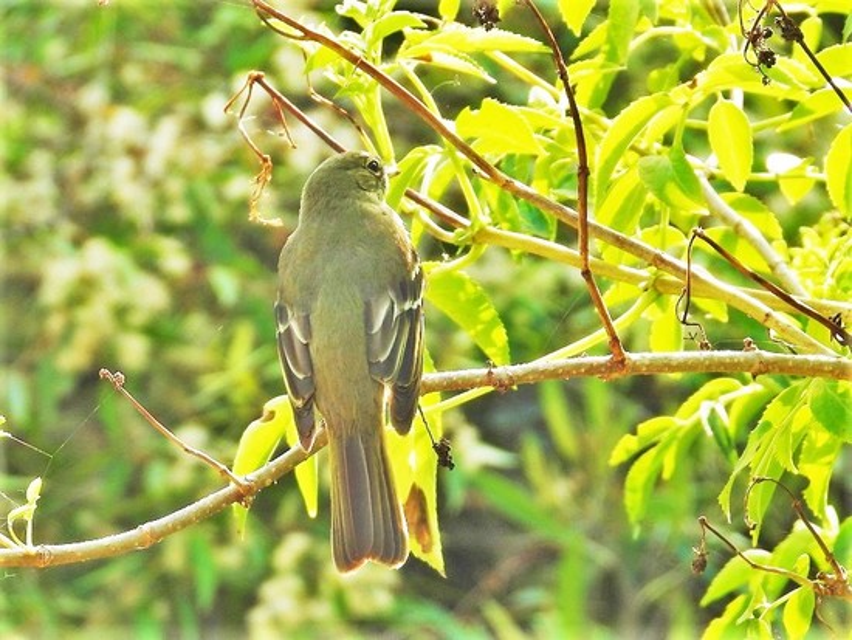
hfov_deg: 4.0
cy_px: 320
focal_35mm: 500
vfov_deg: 3.0
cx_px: 426
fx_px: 12312
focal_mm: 89.9
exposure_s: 1/250
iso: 110
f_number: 5
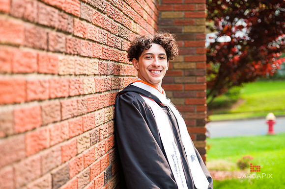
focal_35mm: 70
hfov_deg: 28.9
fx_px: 554
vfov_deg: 19.4
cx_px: 142
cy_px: 94
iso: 200
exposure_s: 1/400
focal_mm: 70
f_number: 3.2
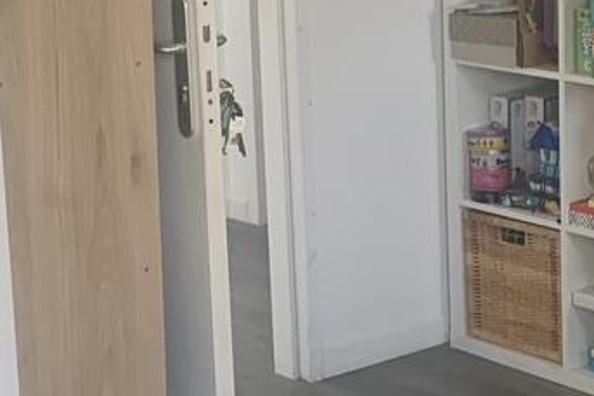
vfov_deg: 11.6
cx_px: 159
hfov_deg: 17.3
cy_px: 149
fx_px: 1948
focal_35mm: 118
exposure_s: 1/121
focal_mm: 4.25
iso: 80
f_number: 1.8
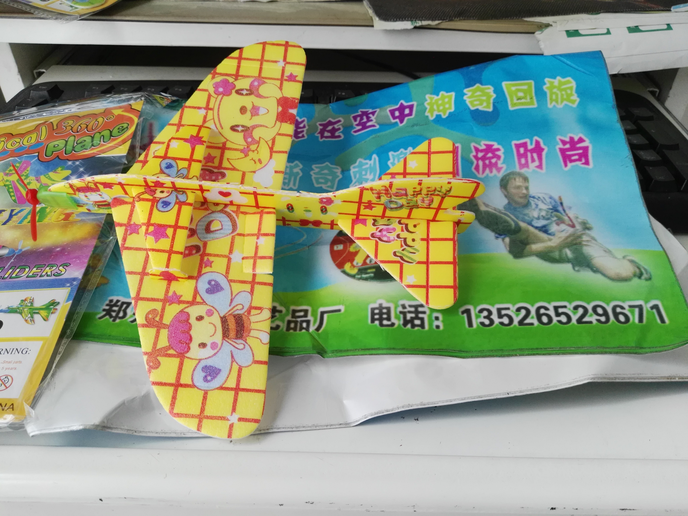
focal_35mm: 28
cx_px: 344
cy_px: 258
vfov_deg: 49.7
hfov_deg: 63.4
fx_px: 557
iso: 104
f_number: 2
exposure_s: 1/33
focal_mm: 2.96
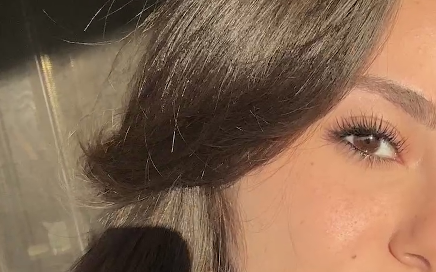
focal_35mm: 55
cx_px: 368
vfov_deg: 21.7
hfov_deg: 35.3
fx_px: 654
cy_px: 331
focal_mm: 2.69
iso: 25
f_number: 1.9
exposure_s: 1/871
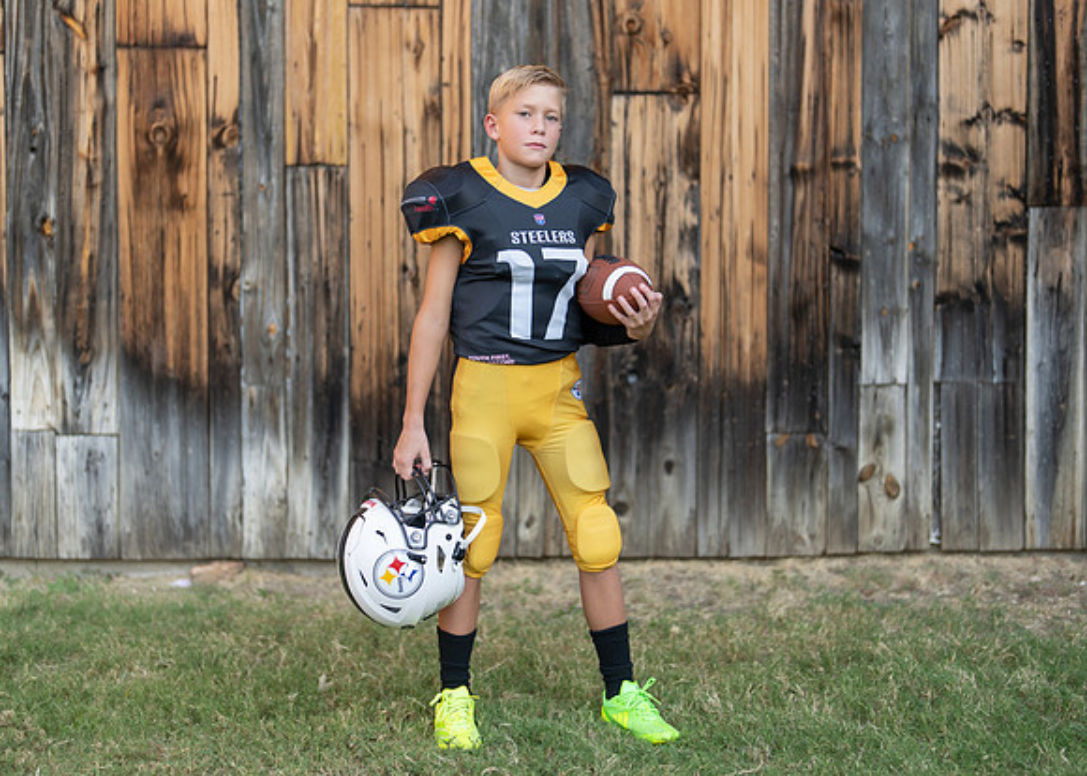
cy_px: 355
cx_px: 554
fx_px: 1854
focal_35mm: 60
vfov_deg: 23.6
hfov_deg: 32.7
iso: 100
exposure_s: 1/2000
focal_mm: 50
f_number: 1.2
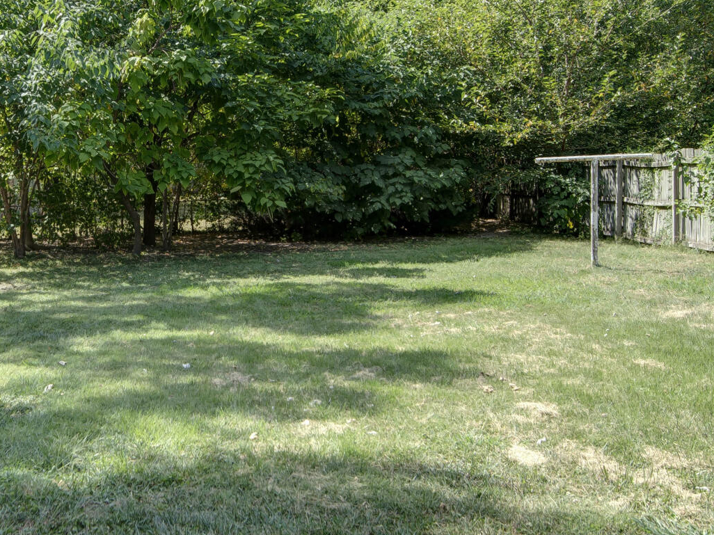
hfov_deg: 40.5
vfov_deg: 32.1
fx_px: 928
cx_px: 152
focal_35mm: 45
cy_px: 223
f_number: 6.7
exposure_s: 1/125
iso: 100
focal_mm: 16
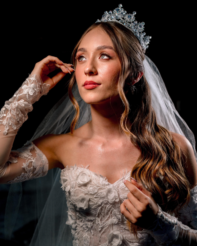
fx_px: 437
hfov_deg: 25.4
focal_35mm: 60
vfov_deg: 31.4
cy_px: 112
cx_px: 98
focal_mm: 53
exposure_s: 1/320
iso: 400
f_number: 2.8
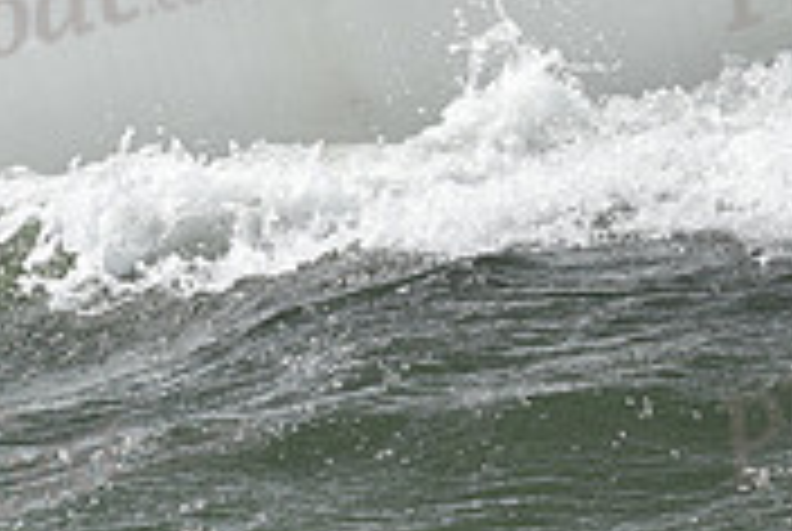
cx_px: 490
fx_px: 5796
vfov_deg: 5.2
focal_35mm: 263
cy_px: -259
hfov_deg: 7.8
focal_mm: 80
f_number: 8
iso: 320
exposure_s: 1/1000
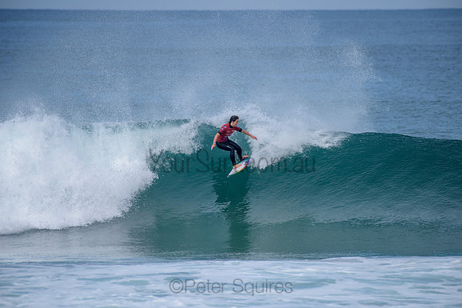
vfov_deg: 2.8
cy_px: 154
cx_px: 231
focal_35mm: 500
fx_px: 6418
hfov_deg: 4.1
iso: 250
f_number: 6.3
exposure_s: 1/2500
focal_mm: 500
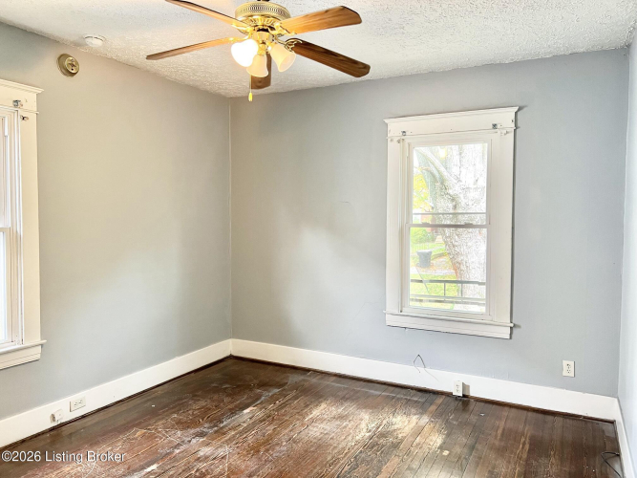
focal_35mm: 26
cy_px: 239
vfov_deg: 53.0
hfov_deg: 67.3
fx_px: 478
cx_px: 318
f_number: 1.5
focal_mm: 5.7
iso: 125
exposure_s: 1/60
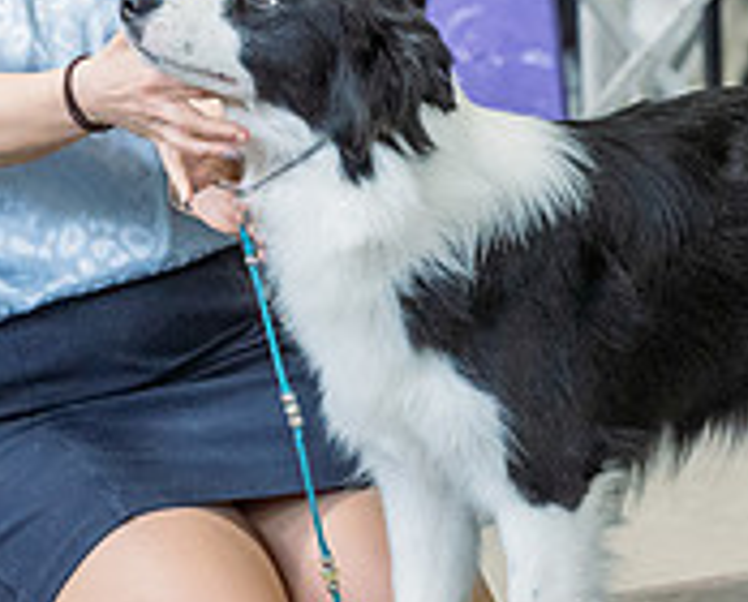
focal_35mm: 384
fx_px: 8520
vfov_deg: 4.0
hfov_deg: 5.0
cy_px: 11
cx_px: 516
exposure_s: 1/400
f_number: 4
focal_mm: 123
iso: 6400
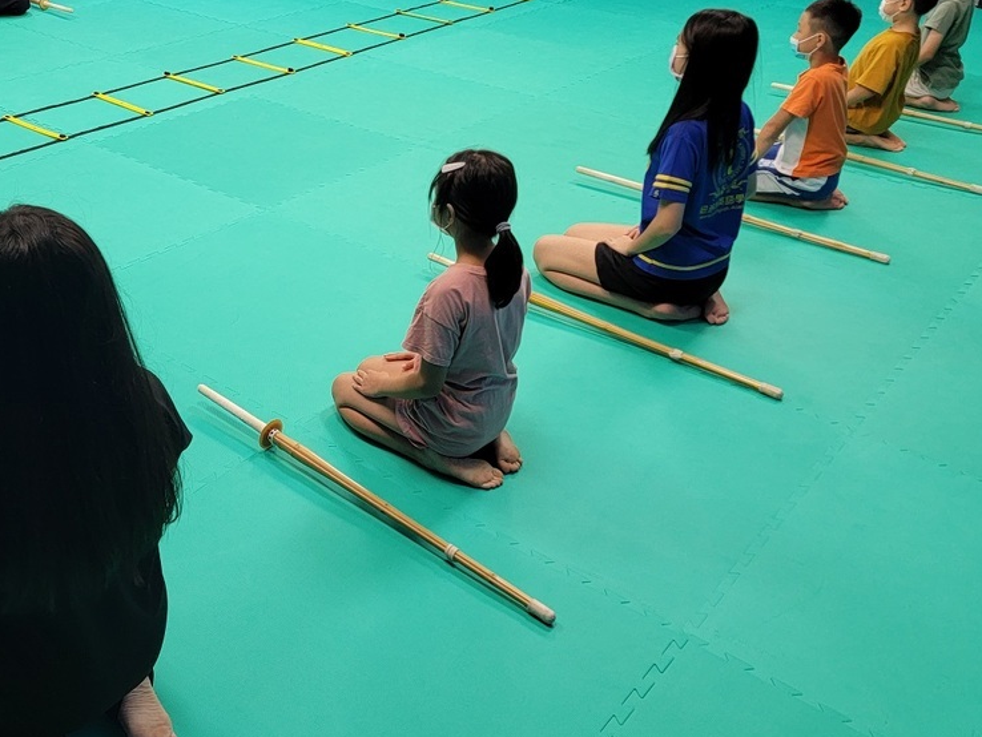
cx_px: 229
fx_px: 1107
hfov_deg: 45.9
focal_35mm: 39
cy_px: 235
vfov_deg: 36.4
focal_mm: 6.7
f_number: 1.8
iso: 160
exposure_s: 1/60
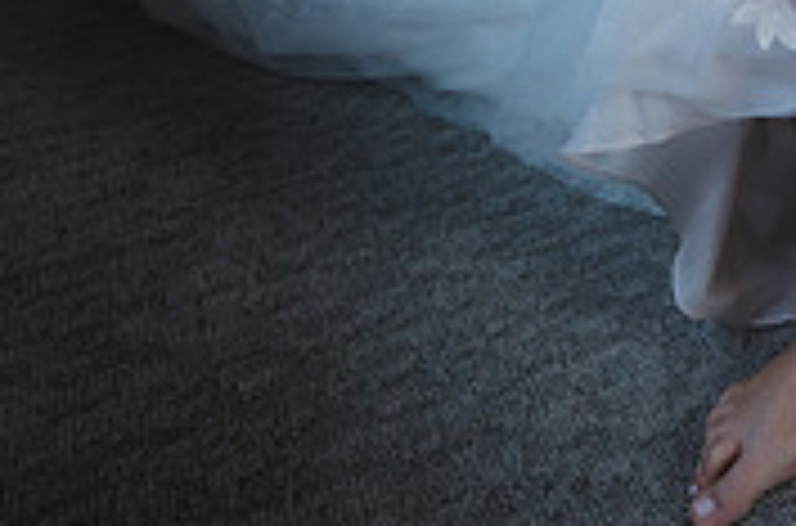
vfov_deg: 22.7
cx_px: 1043
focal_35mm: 46
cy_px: -301
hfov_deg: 32.1
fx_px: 1014
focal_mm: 14
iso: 800
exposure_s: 1/250
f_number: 4
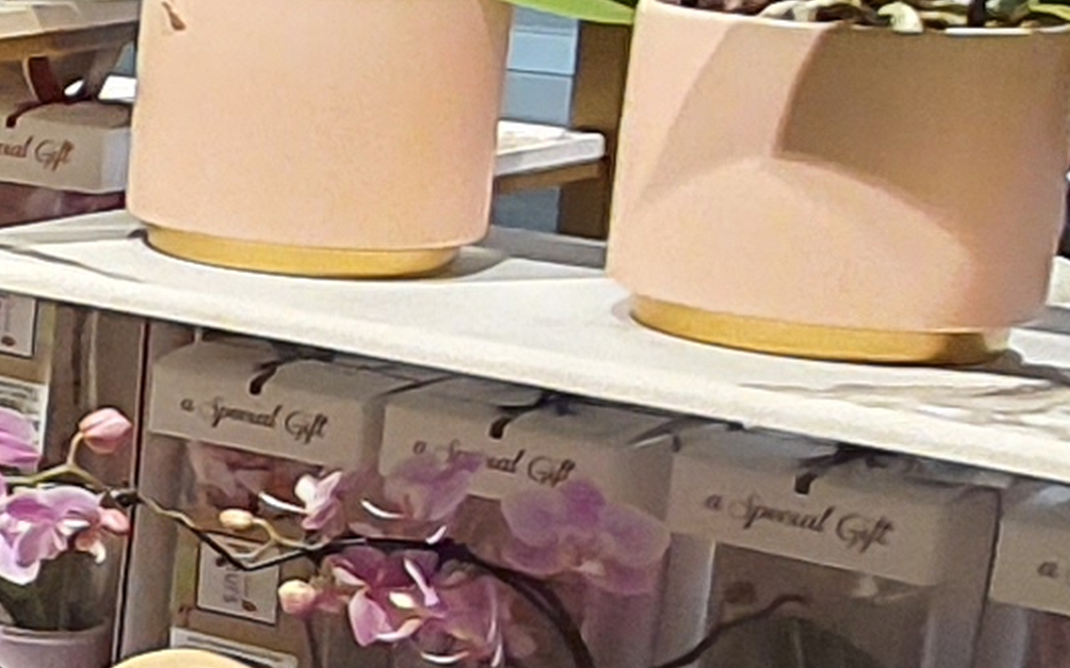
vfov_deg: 12.5
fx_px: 3032
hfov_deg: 12.6
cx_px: -1841
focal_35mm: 104
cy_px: 174
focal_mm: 1.74
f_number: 2.2
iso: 80
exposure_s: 1/50
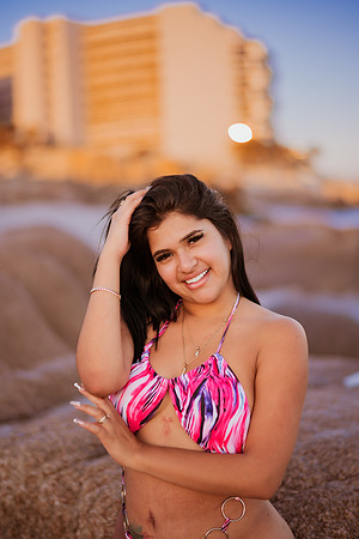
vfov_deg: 34.5
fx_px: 868
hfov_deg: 23.4
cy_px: 270
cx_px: 180
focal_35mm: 58
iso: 125
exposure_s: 1/1000
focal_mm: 58
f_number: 1.4
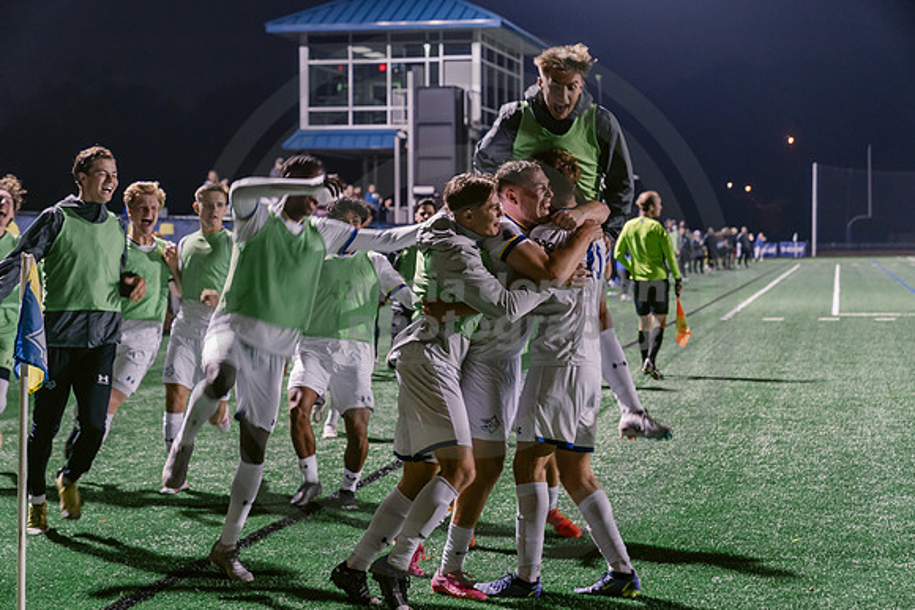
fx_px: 1779
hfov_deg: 28.8
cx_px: 458
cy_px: 305
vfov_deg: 19.5
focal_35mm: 70
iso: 2500
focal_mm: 70
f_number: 3.5
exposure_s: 1/125
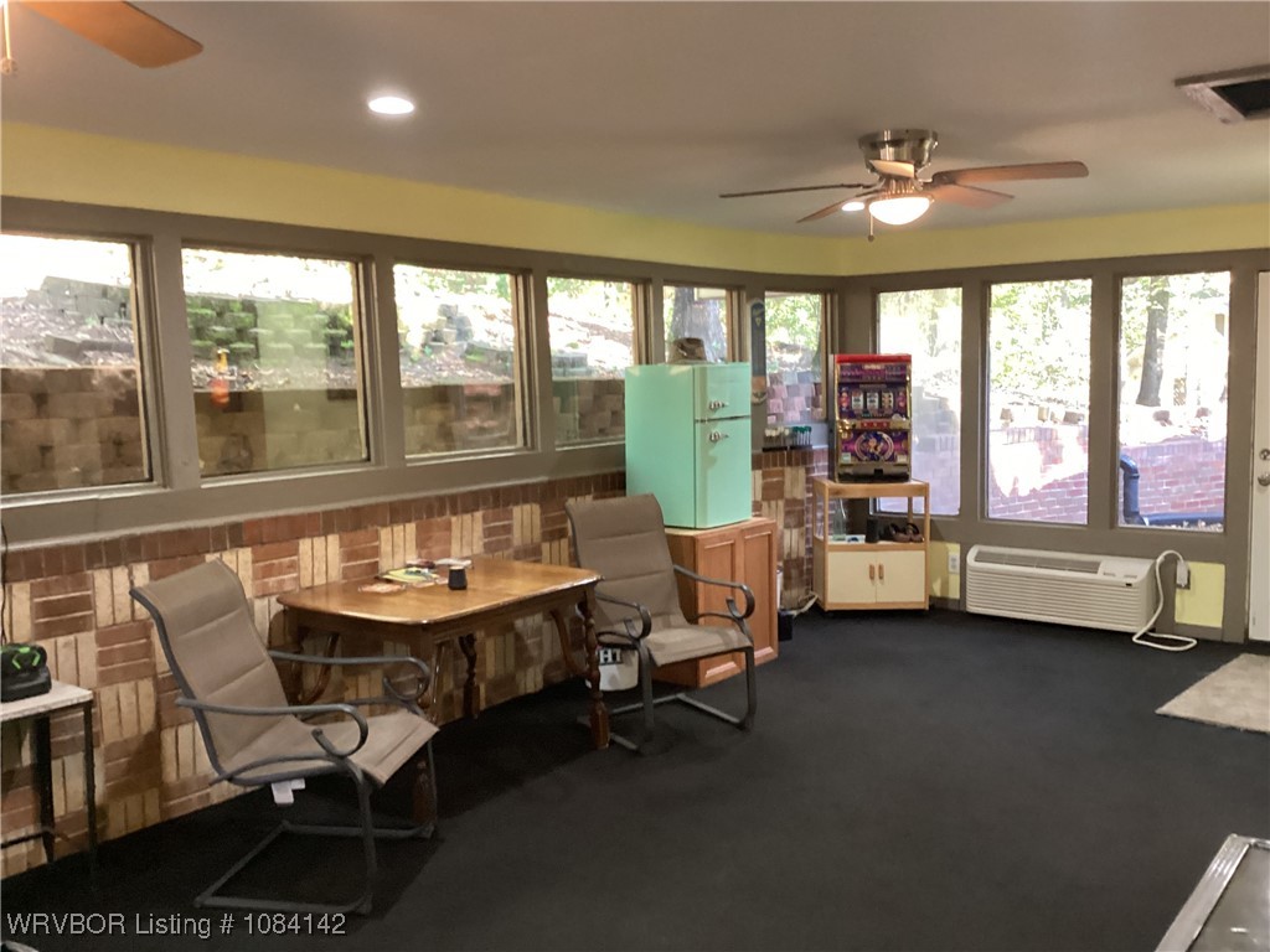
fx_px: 1137
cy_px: 476
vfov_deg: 45.4
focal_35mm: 31
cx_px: 635
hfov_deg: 58.4
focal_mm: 3.3
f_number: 2.4
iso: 320
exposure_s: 1/40
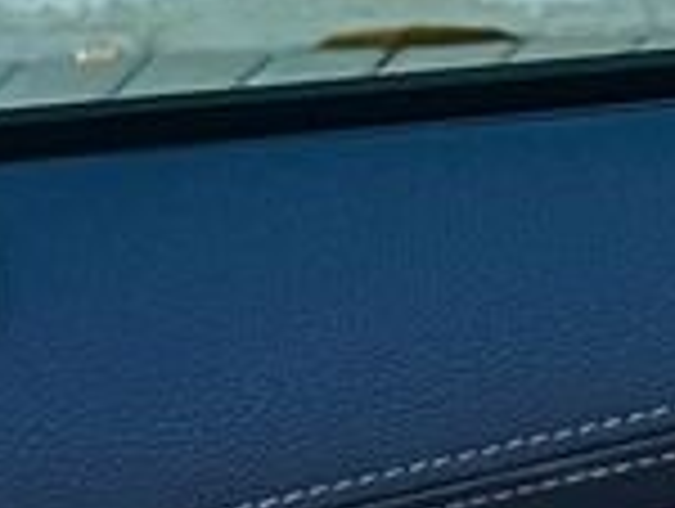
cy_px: 1493
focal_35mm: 177
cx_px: 1778
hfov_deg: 9.5
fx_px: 3457
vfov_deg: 7.5
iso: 160
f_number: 1.5
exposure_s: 1/60
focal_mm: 5.7
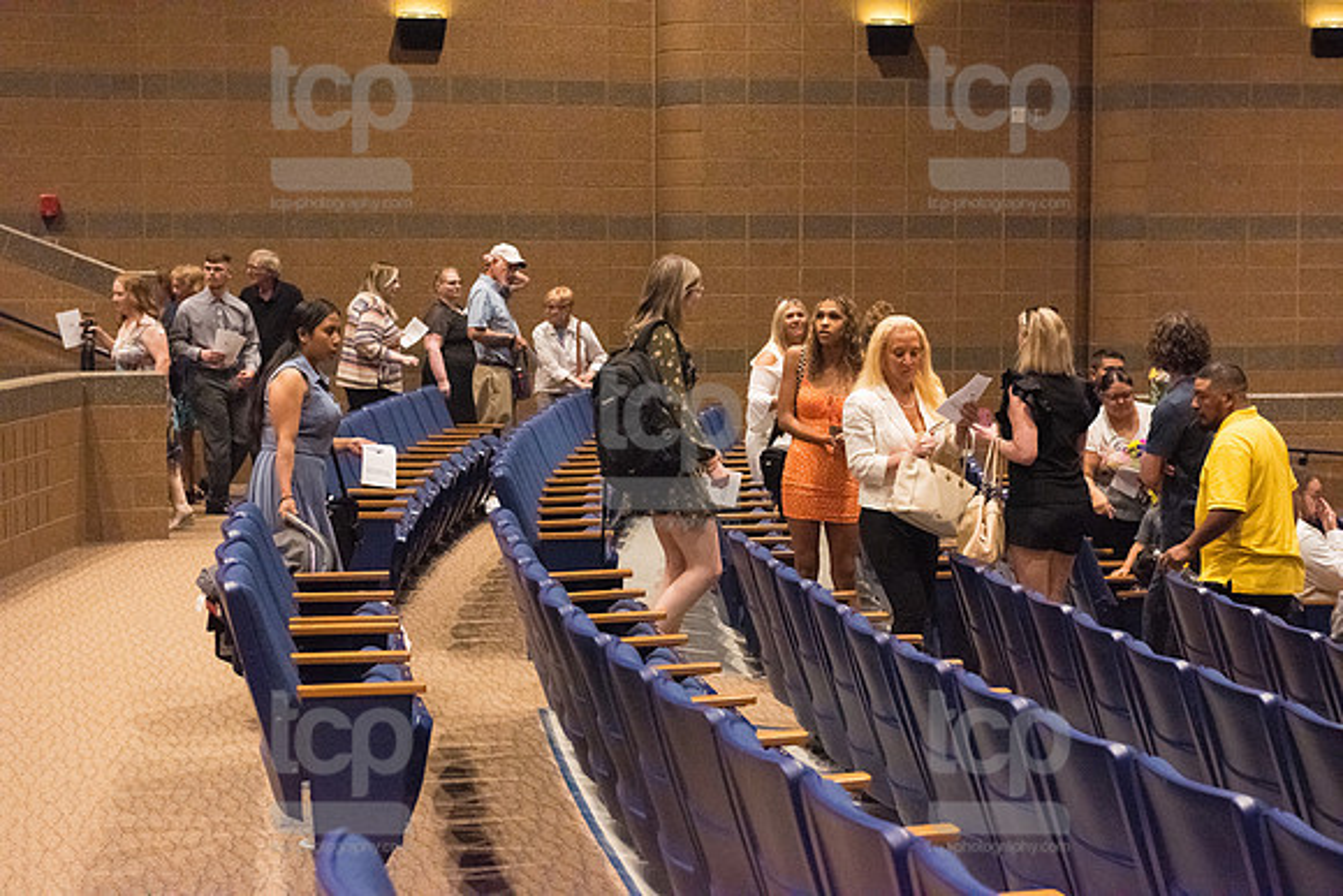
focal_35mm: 62
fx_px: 2313
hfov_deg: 32.4
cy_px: 448
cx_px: 672
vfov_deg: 21.9
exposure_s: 1/250
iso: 8000
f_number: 5
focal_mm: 62
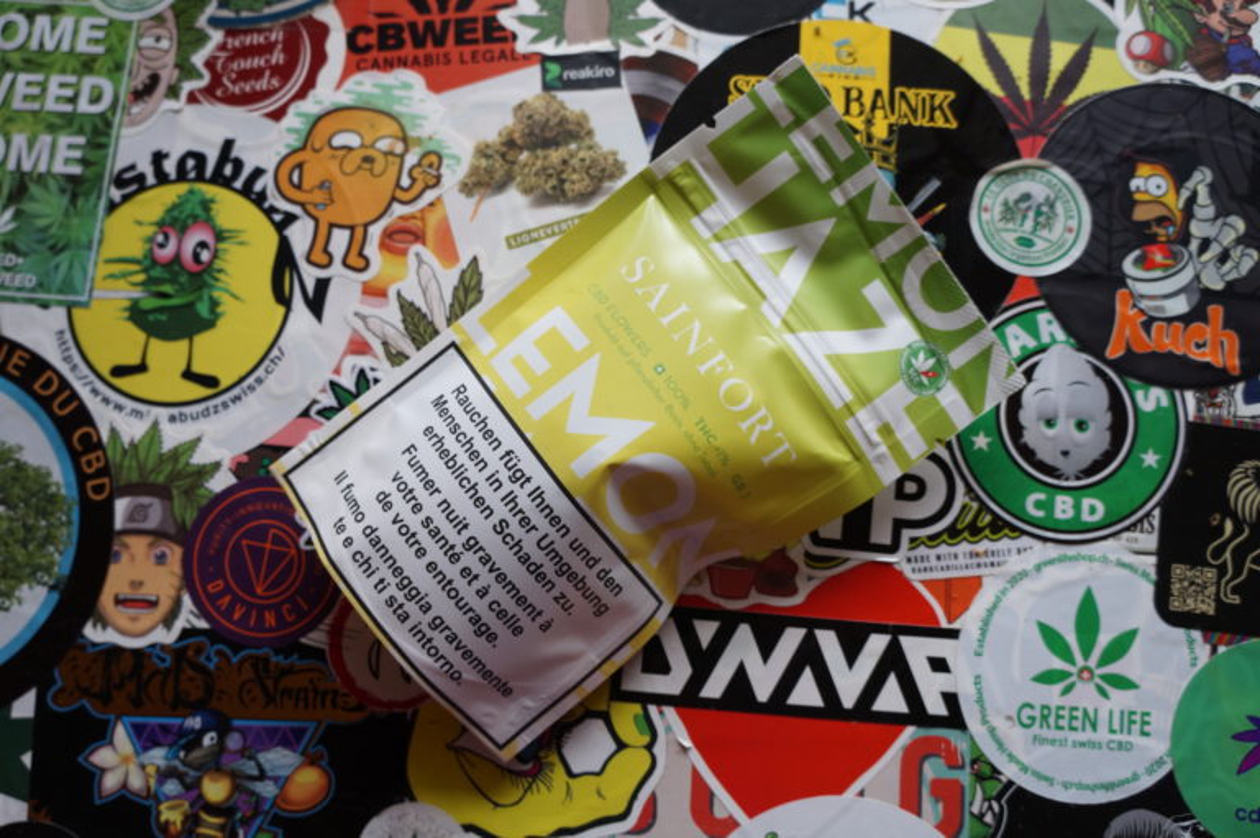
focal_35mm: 27
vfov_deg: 47.9
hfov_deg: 67.4
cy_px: 419
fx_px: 944
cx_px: 630
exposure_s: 1/50
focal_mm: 18
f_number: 5
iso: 400
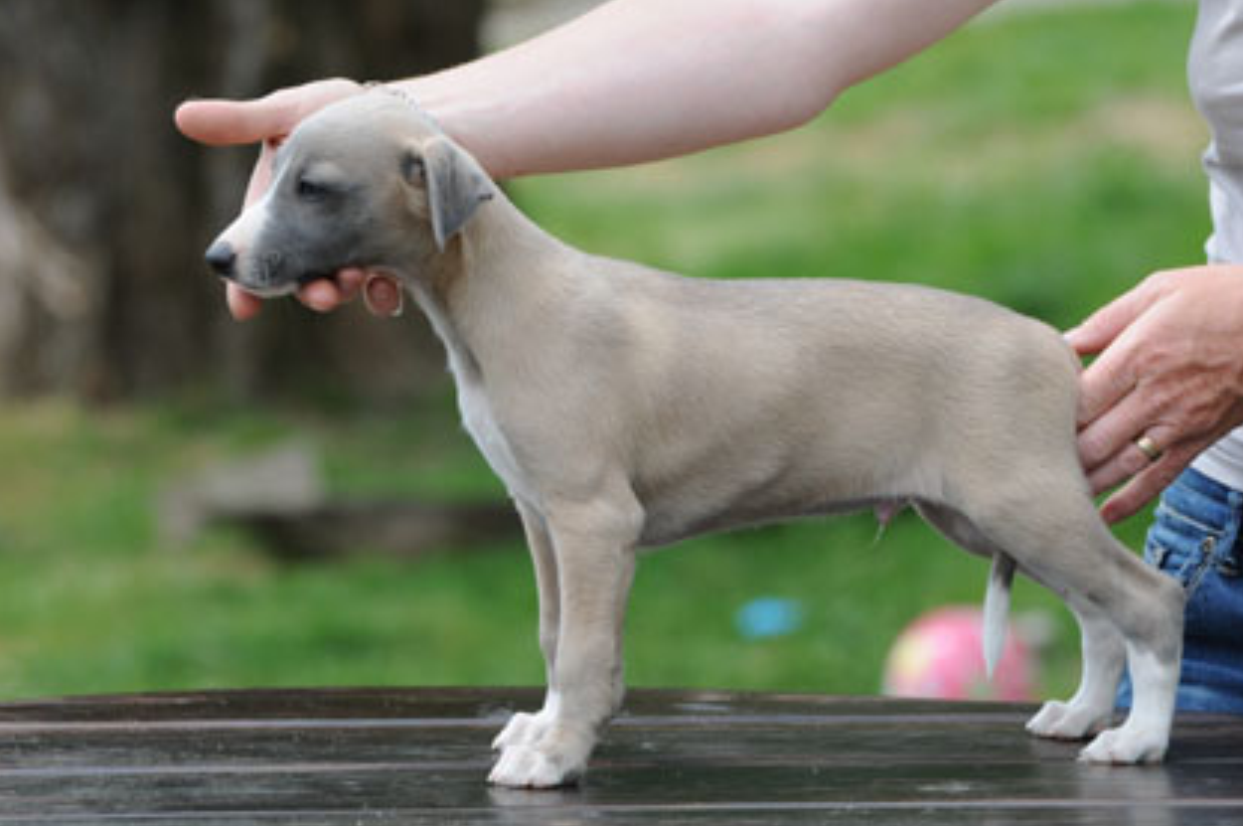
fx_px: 7537
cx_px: 662
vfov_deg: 6.3
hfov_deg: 9.4
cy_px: 437
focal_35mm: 219
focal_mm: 135
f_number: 5.6
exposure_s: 1/500
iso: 200
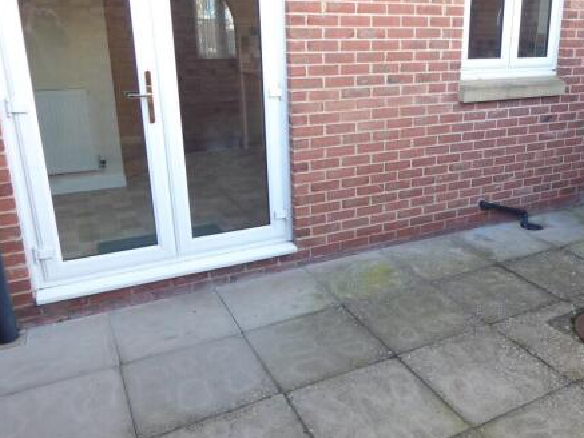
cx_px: 383
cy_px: 201
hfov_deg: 55.8
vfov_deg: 44.1
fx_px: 540
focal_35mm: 32
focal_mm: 4.3
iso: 100
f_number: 3.3
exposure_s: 1/60
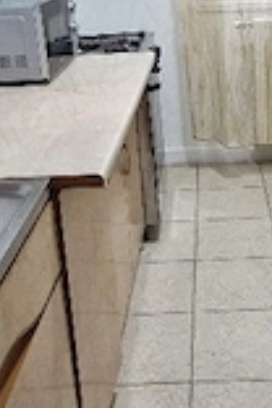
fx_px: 589
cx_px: 191
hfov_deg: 25.8
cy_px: 89
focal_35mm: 52
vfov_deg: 37.0
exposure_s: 1/33
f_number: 2.2
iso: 400
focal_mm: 1.74
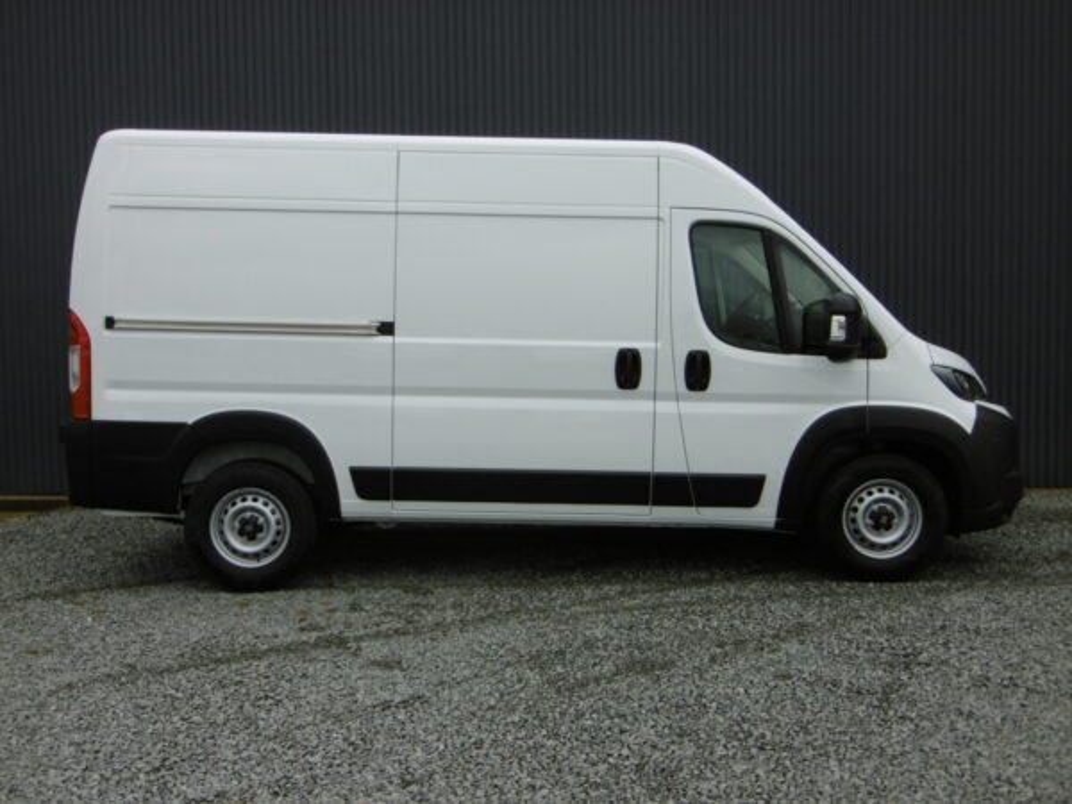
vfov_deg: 37.7
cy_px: 402
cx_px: 536
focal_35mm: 38
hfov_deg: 49.0
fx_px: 1177
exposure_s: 1/640
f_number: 3.7
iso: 100
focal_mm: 6.8
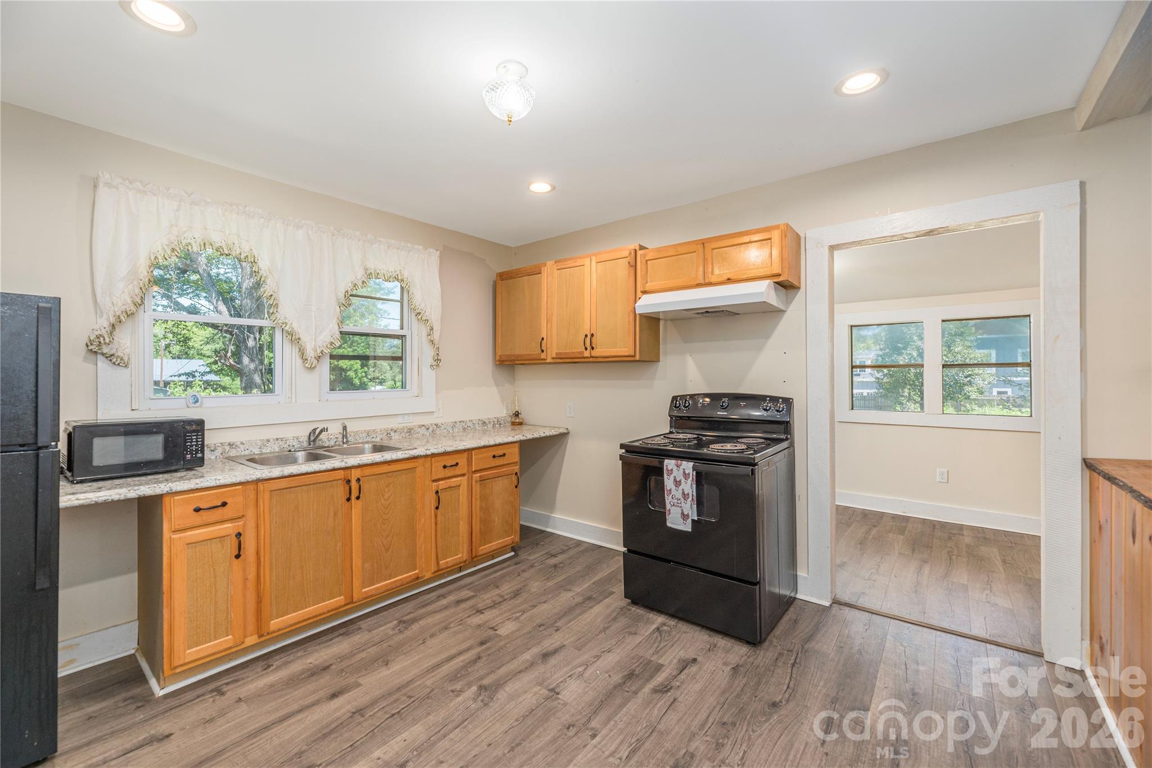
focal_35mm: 14
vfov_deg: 81.2
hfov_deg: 104.2
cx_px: 576
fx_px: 448
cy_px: 384
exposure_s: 1/100
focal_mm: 14
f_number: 8
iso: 320
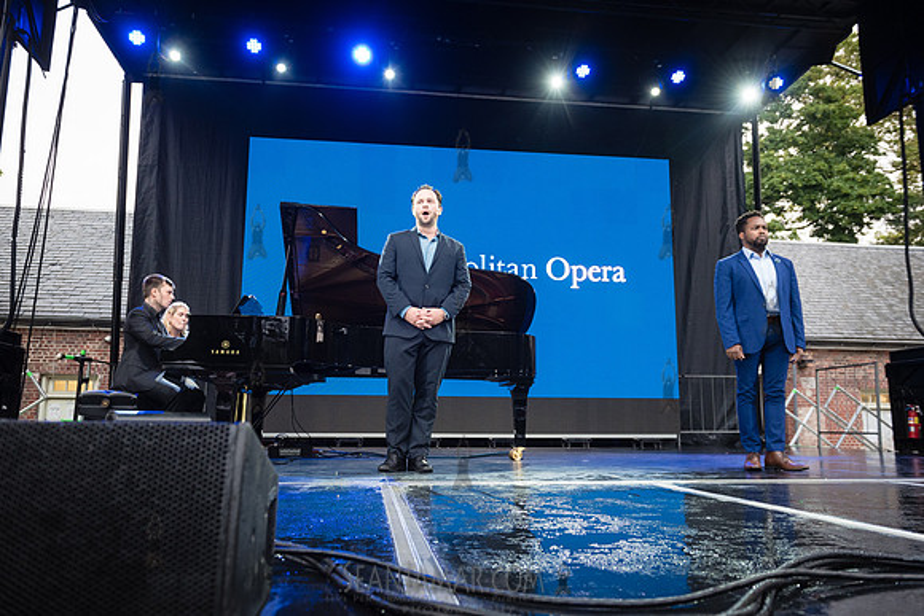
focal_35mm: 28
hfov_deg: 64.7
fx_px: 730
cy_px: 308
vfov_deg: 45.8
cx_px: 462
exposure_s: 1/160
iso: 1600
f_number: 4.5
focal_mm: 28
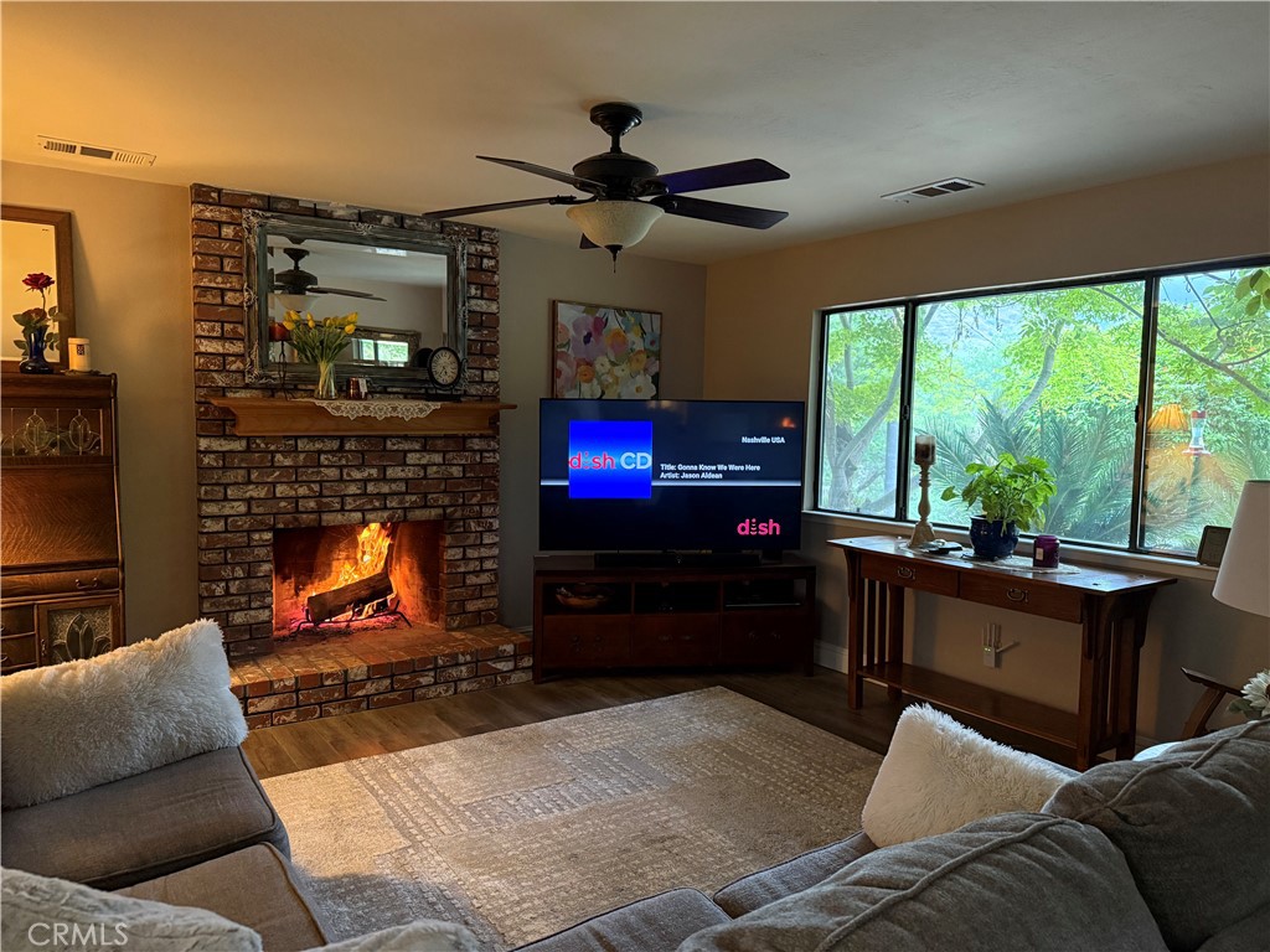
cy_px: 476
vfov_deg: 56.8
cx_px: 635
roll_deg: -0.9
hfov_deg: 71.6
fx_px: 881
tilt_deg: -3.9
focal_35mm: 24
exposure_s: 1/40
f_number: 1.78
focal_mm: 6.76
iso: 800
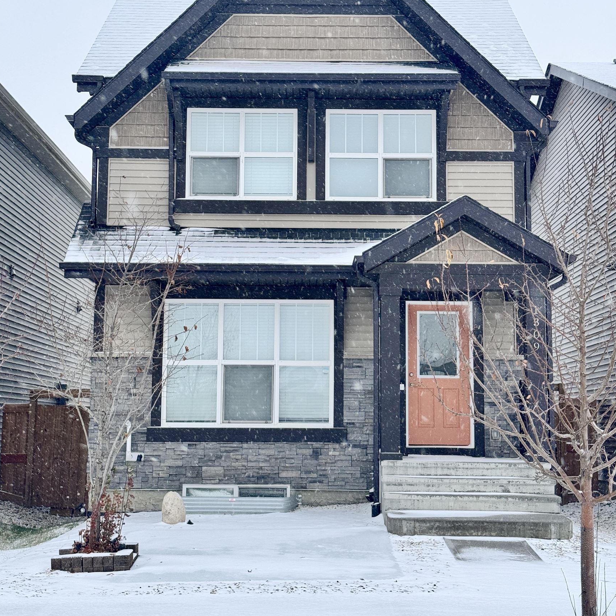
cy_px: 267
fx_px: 1148
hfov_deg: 30.0
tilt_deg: +8.0
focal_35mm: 57
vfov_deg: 30.0
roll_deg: +0.5
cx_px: 307
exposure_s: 1/162
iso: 64
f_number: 1.78
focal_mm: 6.76
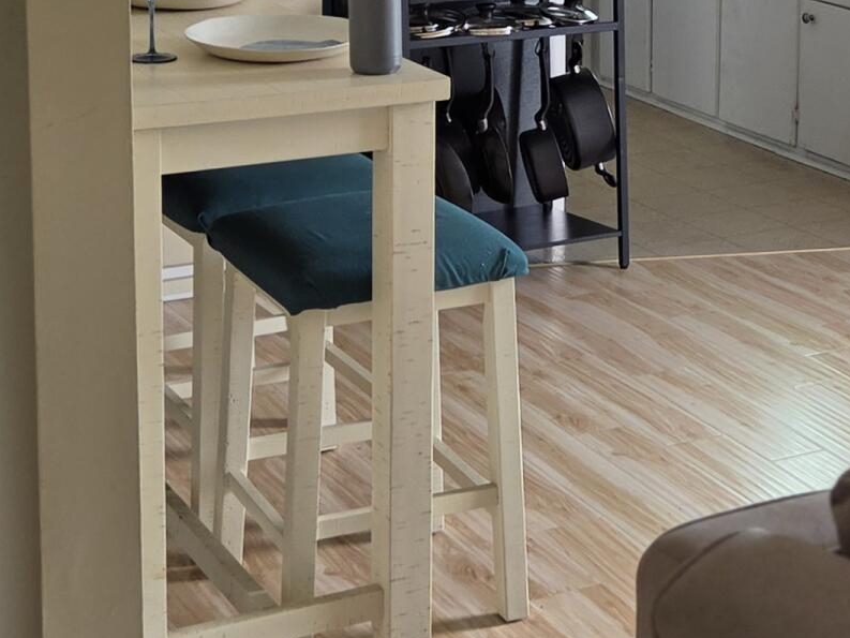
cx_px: 681
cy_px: 20
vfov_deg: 16.7
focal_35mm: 87
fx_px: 2137
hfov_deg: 22.2
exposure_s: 1/180
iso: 64
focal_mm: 5.4
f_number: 1.8
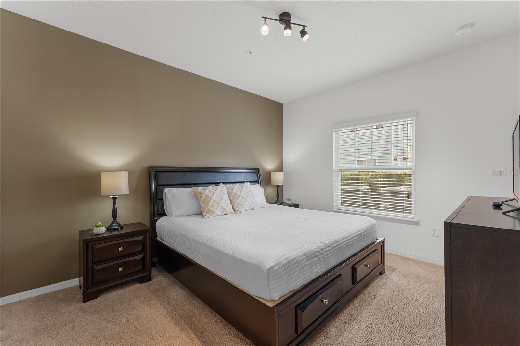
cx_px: 260
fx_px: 202
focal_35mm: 14
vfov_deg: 81.2
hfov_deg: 104.3
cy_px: 173
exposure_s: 1/6
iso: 320
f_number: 8
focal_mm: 14
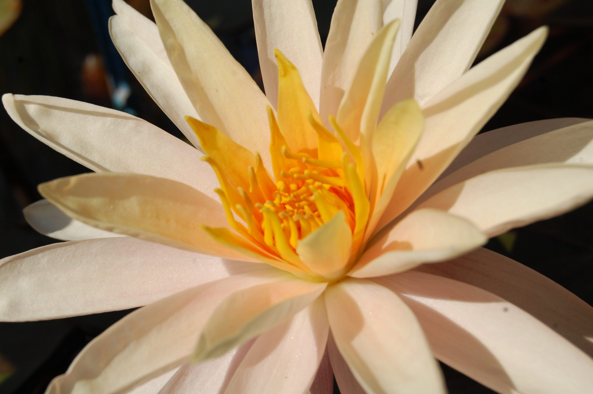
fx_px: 1358
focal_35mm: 82
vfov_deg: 16.5
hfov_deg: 24.6
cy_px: 197
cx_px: 296
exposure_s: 1/640
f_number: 13
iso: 200
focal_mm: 55
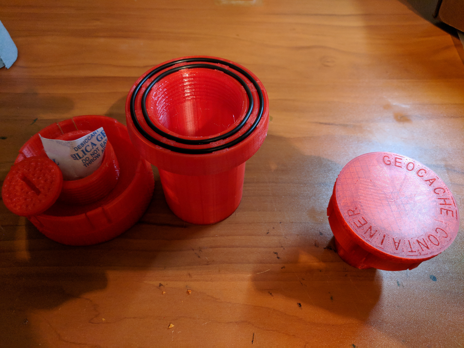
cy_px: 174
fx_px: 349
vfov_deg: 53.1
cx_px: 232
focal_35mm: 26
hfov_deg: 67.3
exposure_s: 1/24
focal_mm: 4.67
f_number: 2
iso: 1057
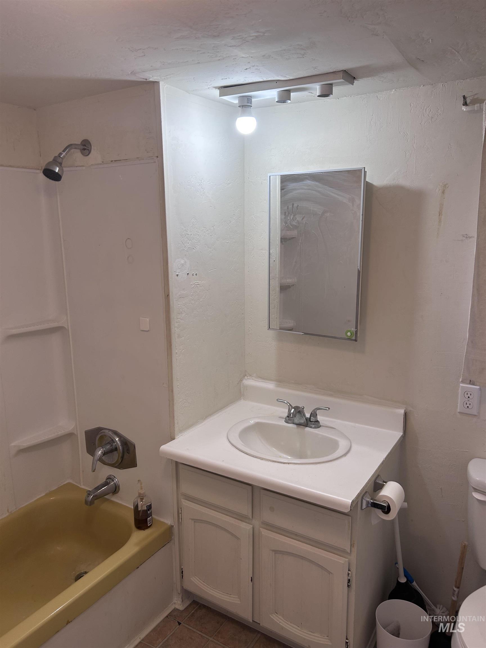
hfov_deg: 53.1
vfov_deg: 67.3
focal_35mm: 26
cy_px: 324
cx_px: 243
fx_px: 487
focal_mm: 5.7
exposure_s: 1/161
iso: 40
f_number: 1.5
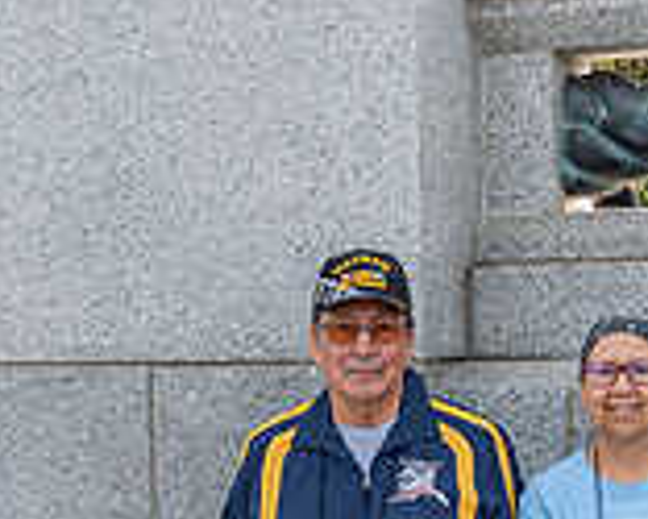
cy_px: 458
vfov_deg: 13.1
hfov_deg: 16.4
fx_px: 2245
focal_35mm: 117
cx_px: 317
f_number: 4
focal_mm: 24
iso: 100
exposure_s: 1/125
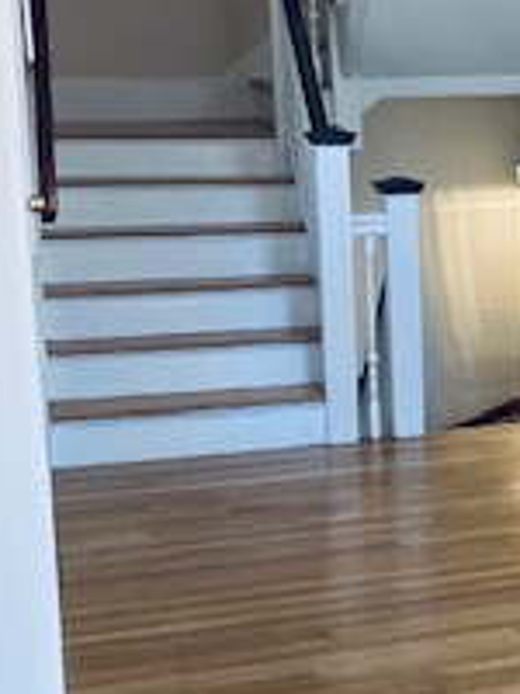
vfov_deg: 23.5
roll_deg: +0.2
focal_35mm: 83
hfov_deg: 16.1
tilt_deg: -5.3
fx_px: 1662
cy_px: 267
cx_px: 808
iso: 100
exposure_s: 1/120
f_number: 1.8
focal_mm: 4.25
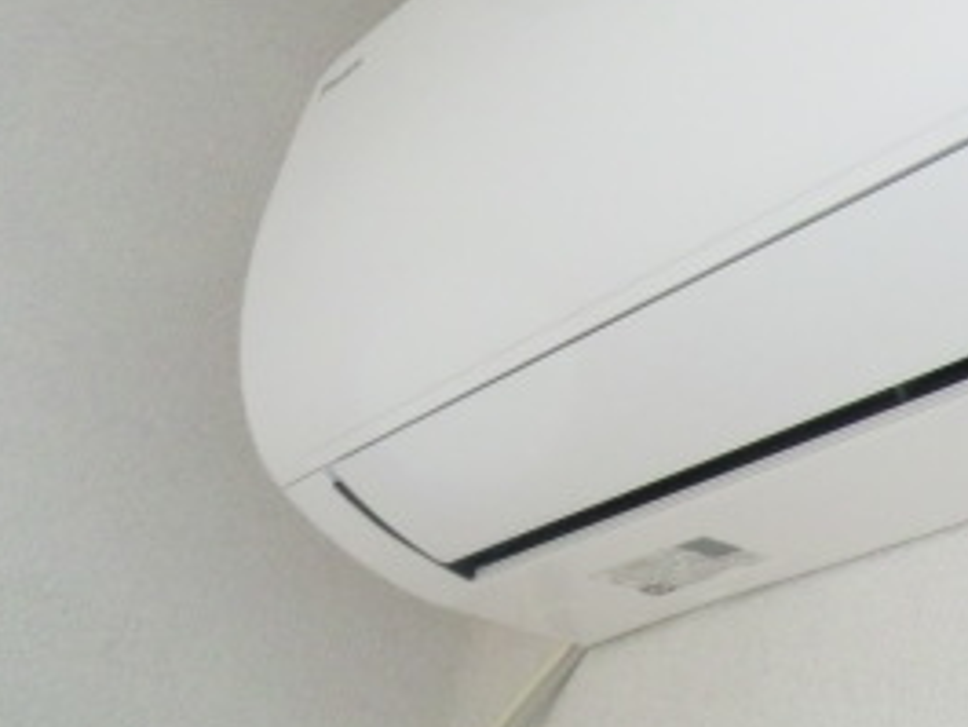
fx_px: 1623
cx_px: 1085
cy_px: -102
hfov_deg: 29.6
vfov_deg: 23.5
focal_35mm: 58
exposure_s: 1/60
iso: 400
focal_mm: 4.3
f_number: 3.2
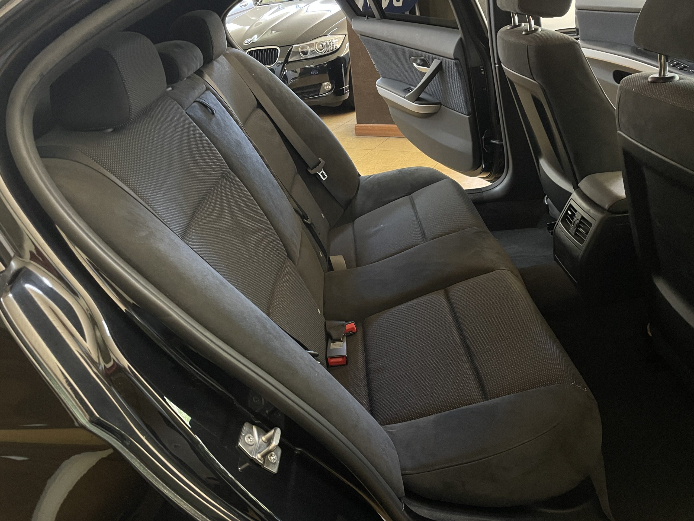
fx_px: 521
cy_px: 260
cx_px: 347
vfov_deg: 53.1
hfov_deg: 67.3
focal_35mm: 26
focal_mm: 4.2
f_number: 1.6
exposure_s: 1/50
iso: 500
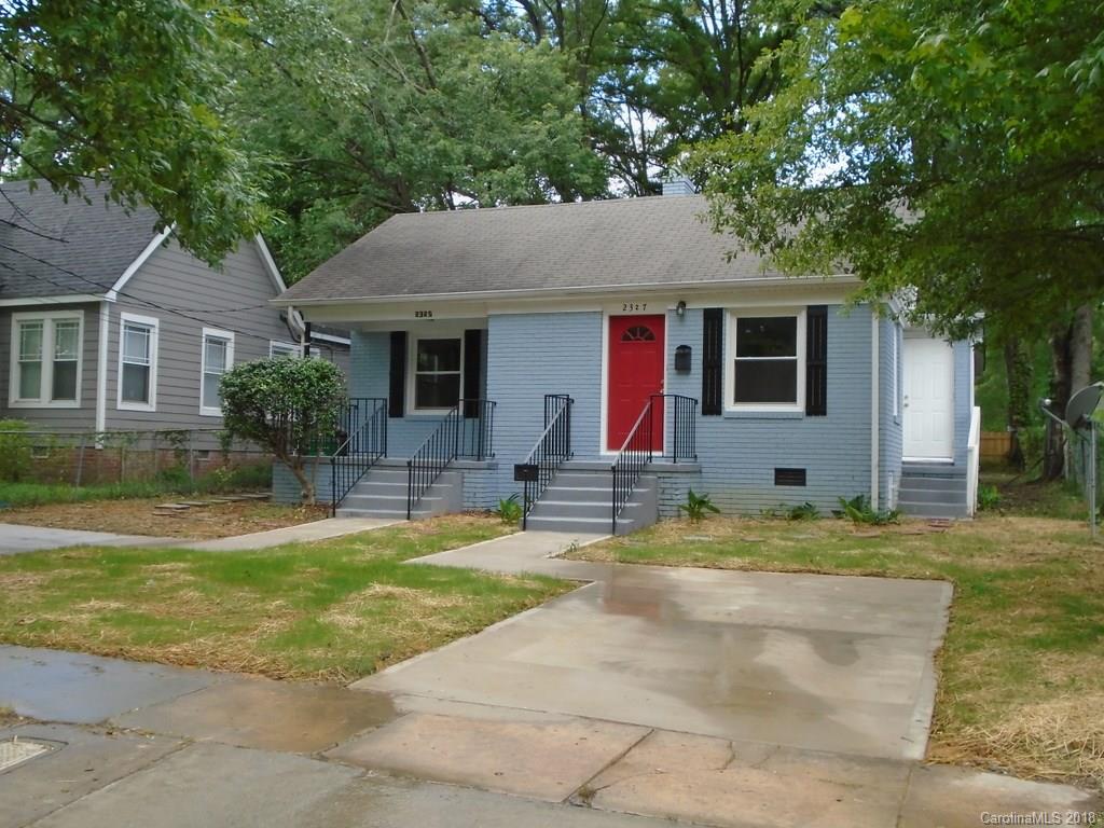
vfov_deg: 39.7
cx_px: 552
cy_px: 414
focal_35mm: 36
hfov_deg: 51.4
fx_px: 1148
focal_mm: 6.4
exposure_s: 1/250
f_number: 3.8
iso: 160
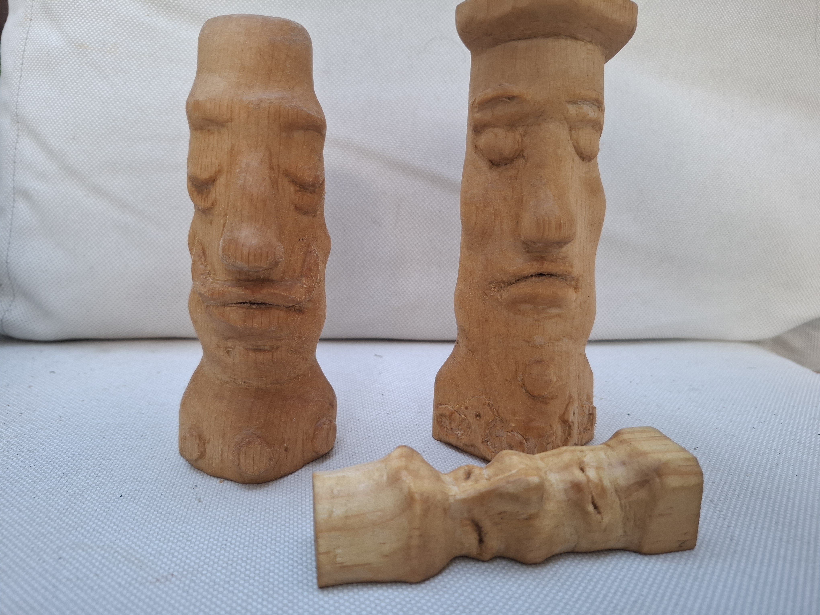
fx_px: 545
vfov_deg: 58.9
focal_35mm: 23
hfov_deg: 73.9
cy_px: 308
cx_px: 410
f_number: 1.8
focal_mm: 5.54
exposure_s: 1/100
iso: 250
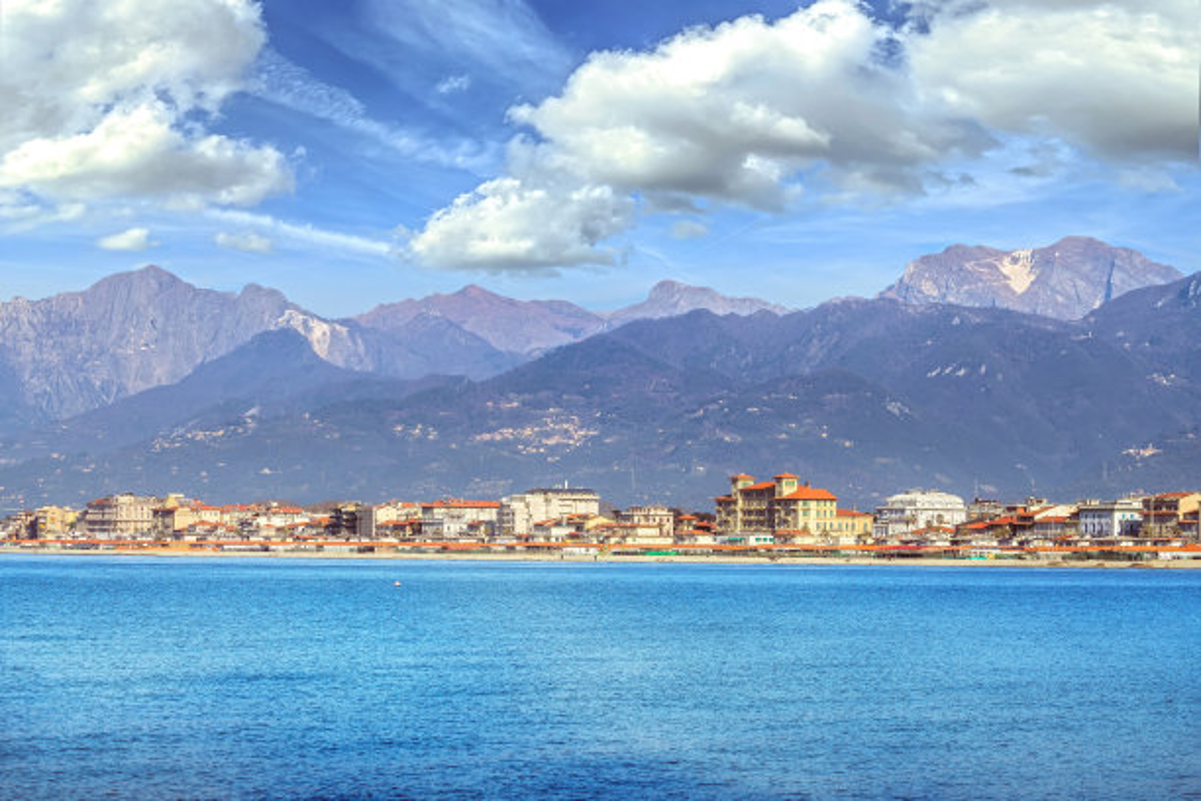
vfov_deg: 12.0
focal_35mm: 114
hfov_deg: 17.9
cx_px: 600
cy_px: 400
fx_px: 3803
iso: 50
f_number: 8
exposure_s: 1/400
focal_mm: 114
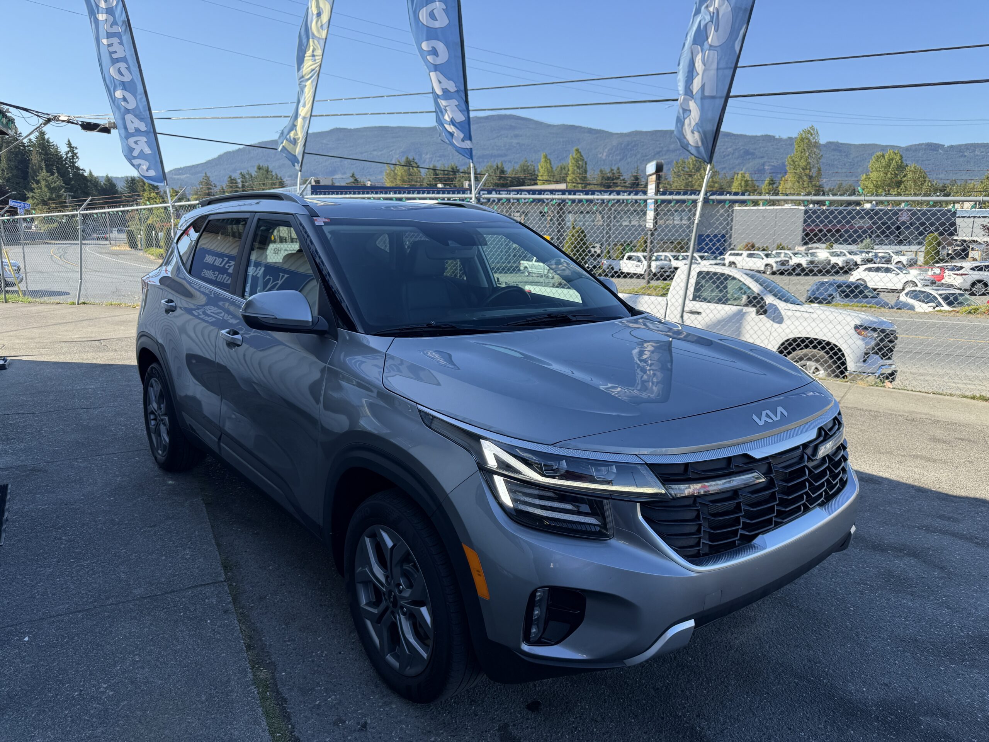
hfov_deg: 71.6
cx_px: 494
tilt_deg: -11.9
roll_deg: +0.6
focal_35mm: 24
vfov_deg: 56.8
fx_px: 686
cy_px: 371
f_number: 1.78
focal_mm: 6.76
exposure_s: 1/1361
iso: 80
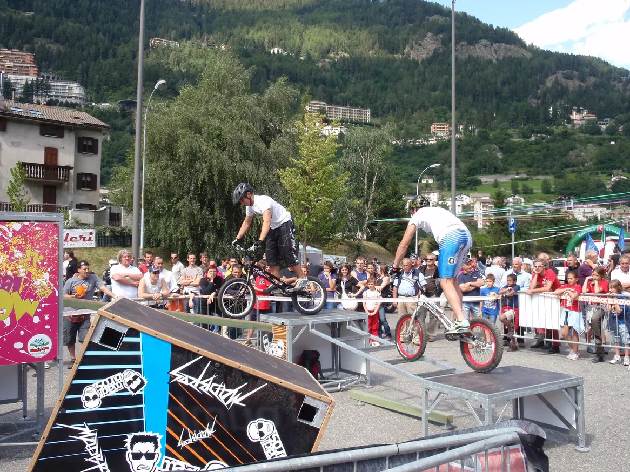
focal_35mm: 35
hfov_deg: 52.6
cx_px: 312
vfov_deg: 40.7
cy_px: 232
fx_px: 637
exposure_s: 1/200
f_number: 3.5
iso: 64
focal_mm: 6.07
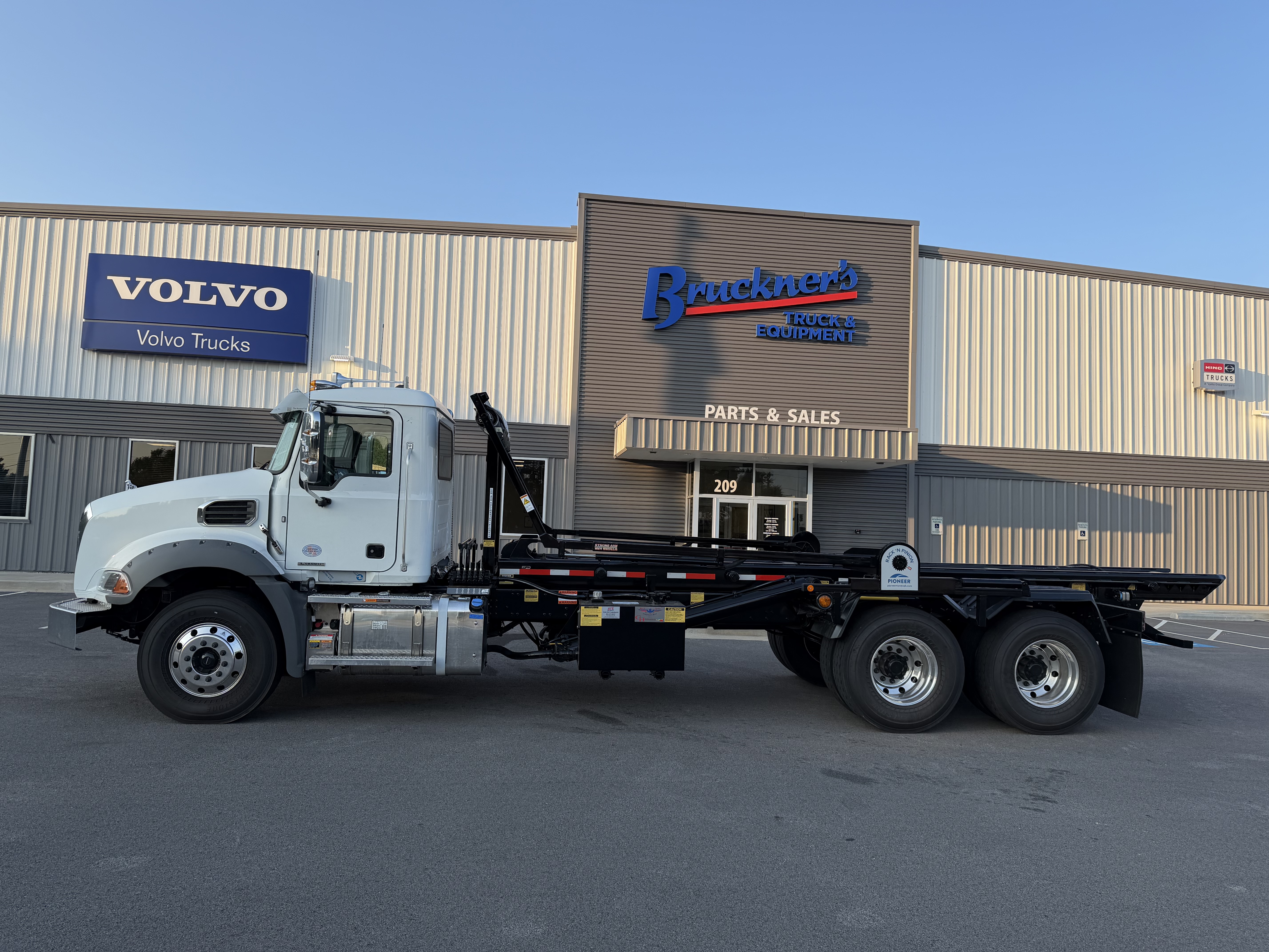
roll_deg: -2.1
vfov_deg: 56.8
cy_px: 476
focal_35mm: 24
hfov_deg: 71.6
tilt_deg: +3.2
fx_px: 880
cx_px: 634
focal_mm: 6.76
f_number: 1.78
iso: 80
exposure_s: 1/1230
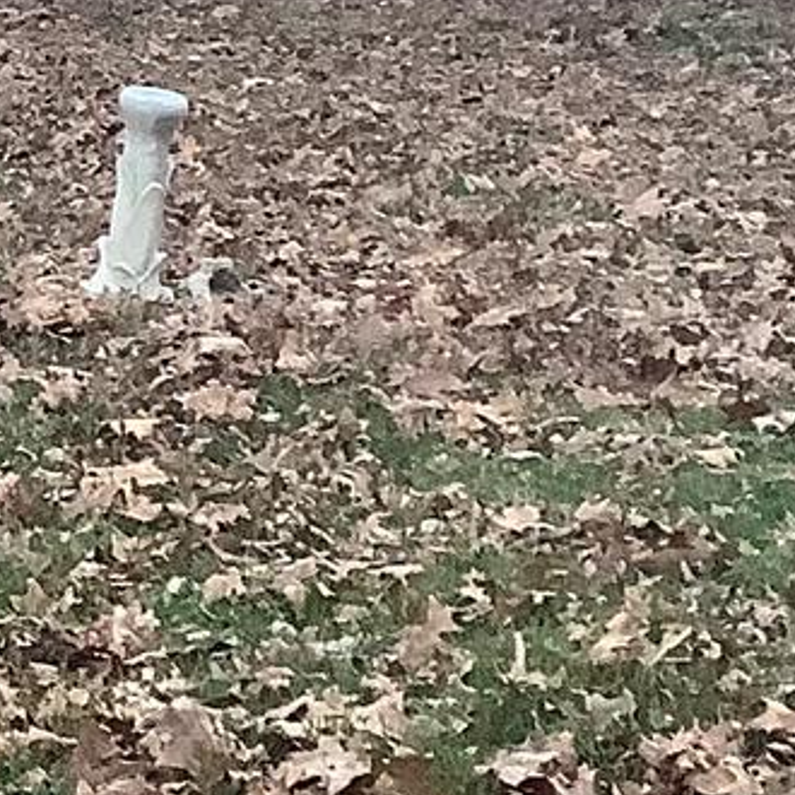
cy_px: 169
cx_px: -455
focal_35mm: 170
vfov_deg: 10.3
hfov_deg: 9.9
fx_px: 4417
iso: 125
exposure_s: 1/50
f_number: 2.4
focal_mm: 3.3
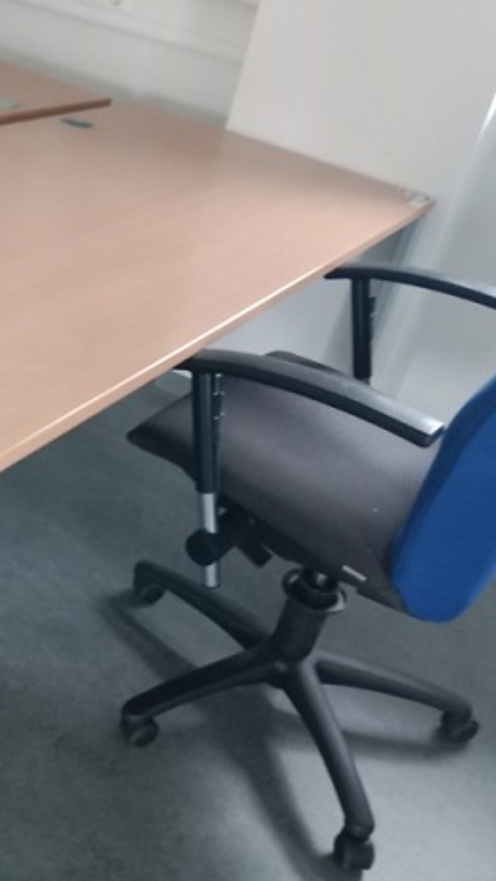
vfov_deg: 50.5
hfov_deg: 28.3
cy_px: 445
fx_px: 935
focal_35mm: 40
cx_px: 26
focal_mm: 3.65
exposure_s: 1/16.7
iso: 1482
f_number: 2.2
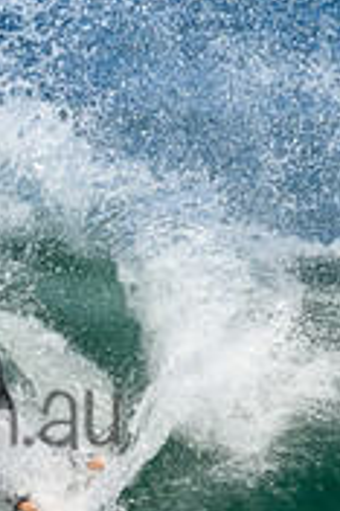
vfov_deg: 0.7
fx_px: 43106
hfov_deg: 0.5
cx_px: -309
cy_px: 297
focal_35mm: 3037
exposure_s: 1/2000
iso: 1100
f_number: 11
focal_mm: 800
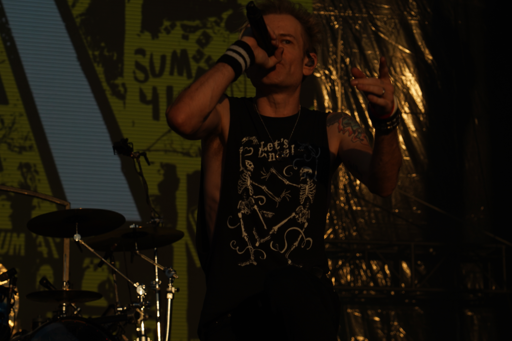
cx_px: 265
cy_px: 194
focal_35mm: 125
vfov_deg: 11.0
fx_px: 1778
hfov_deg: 16.4
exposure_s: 1/1000
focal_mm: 105
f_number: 8
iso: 100
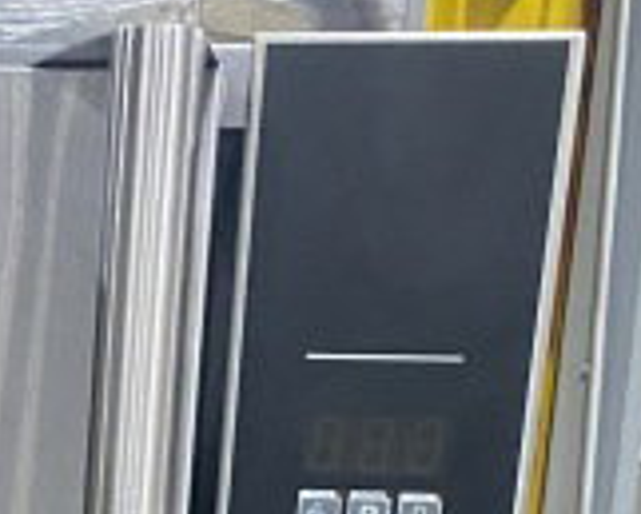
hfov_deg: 14.2
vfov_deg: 9.9
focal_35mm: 128
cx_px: -271
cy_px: 1405
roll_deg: -0.9
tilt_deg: -21.9
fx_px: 2430
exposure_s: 1/52
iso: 500
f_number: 1.8
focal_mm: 4.25
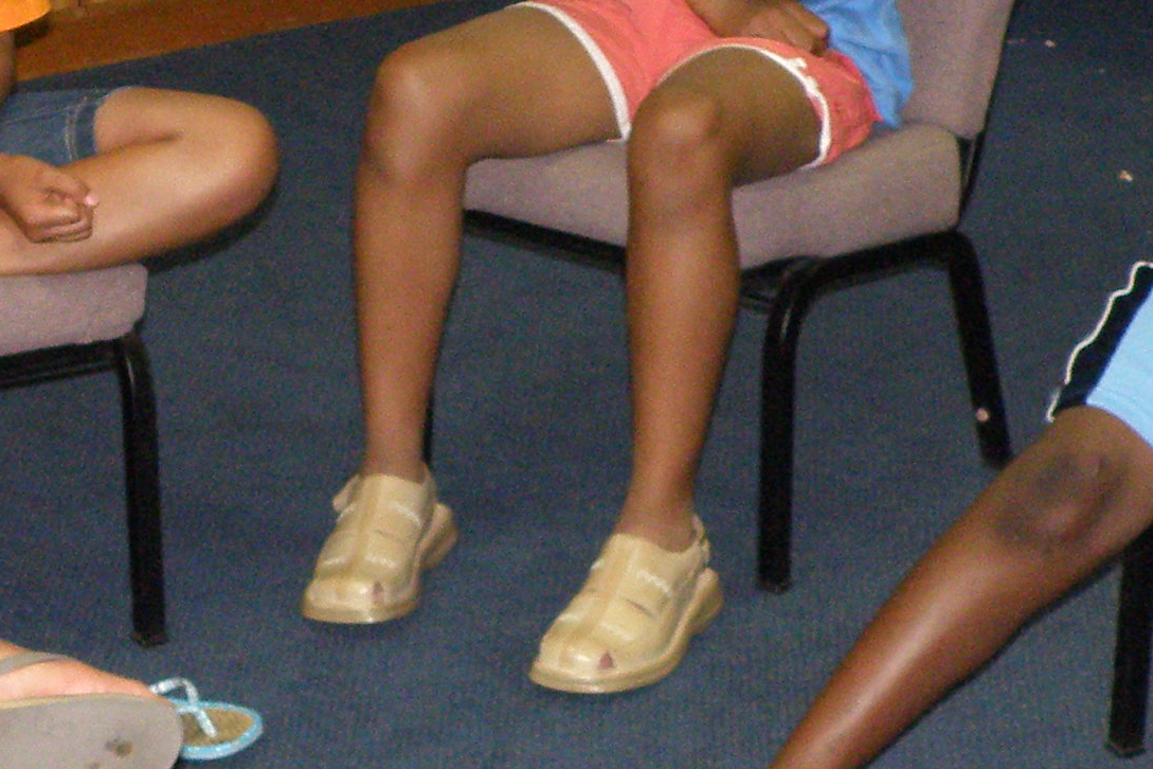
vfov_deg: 11.9
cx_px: 557
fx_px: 3683
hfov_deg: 17.8
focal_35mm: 115
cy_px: 388
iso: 250
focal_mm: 6.02
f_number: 3.1
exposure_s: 1/30
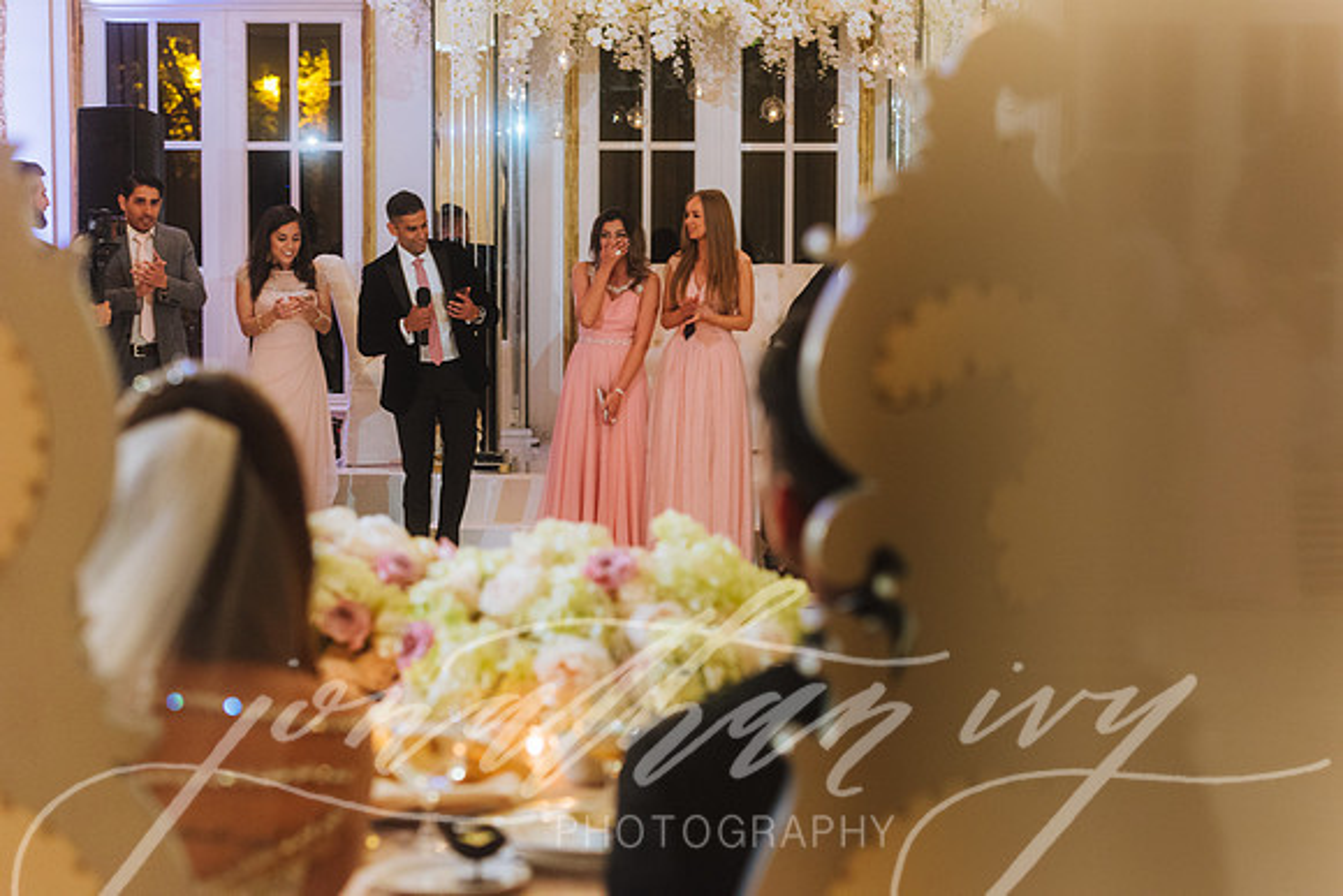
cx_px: 672
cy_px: 448
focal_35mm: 70
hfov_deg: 28.8
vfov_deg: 19.5
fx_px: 2612
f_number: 2.8
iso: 2000
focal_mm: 70
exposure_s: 1/125
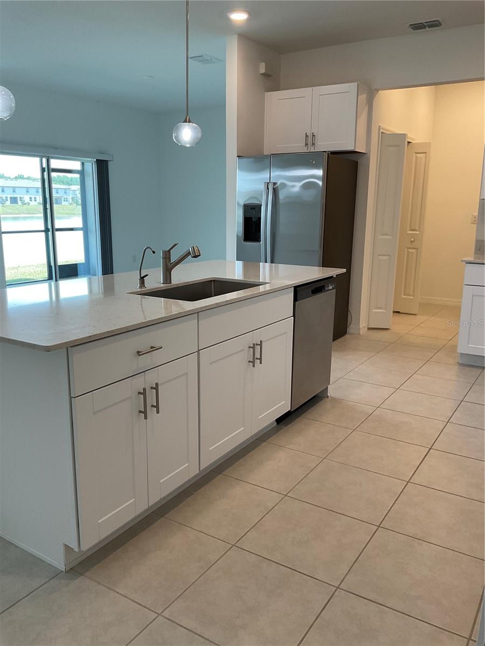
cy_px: 323
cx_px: 242
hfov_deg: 48.2
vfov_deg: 61.7
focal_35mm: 29
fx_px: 542
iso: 64
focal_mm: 3
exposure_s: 1/120
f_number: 1.8
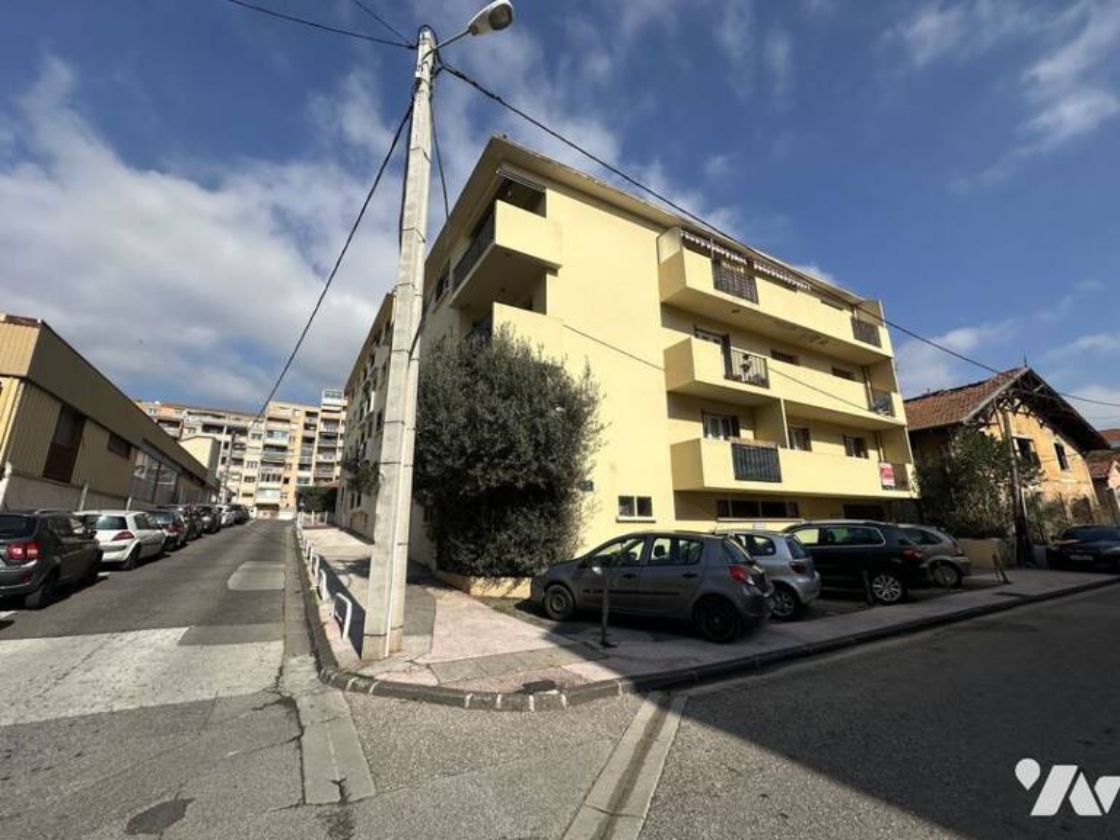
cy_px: 420
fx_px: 453
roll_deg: +2.4
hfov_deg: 102.1
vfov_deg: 85.7
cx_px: 560
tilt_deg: +12.9
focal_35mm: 14
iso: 50
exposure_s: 1/4132
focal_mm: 2.22
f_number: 2.2
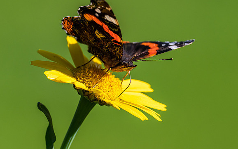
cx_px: 134
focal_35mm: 822
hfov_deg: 2.6
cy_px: 61
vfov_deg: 1.6
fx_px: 5331
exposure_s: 1/640
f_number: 4.5
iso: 200
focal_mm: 300
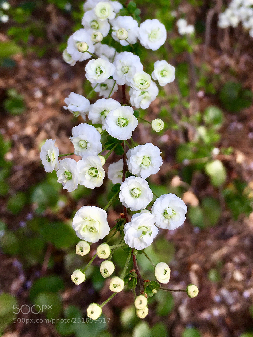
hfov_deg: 48.2
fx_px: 283
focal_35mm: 29
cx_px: 126
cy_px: 168
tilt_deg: -45.8
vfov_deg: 61.7
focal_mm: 4.15
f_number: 2.2
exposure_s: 1/591
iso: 25
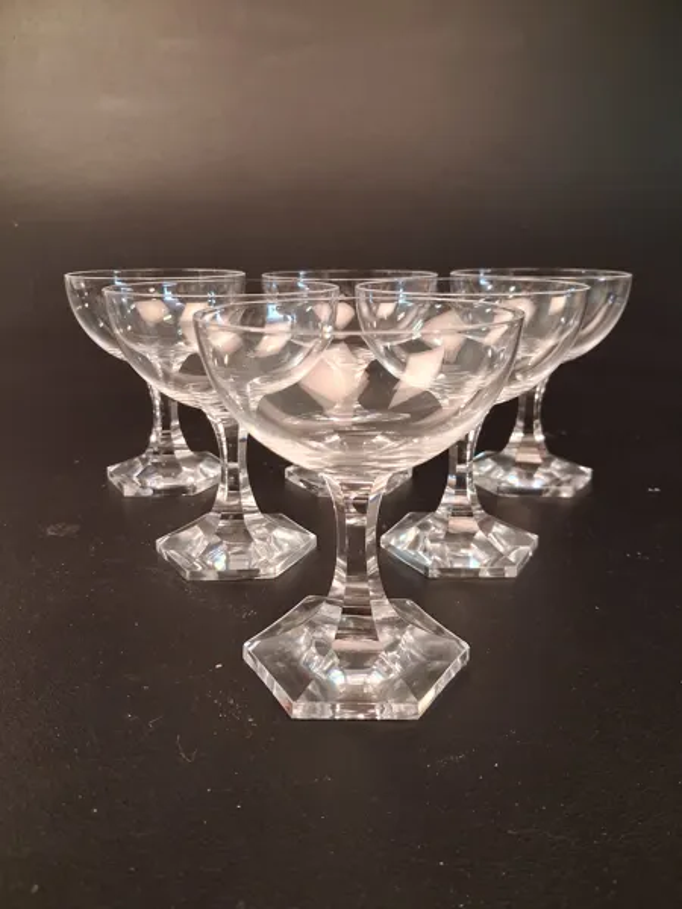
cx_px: 341
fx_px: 709
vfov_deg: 65.3
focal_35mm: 27
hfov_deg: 51.4
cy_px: 454
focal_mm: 4
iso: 500
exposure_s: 1/50
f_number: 1.8
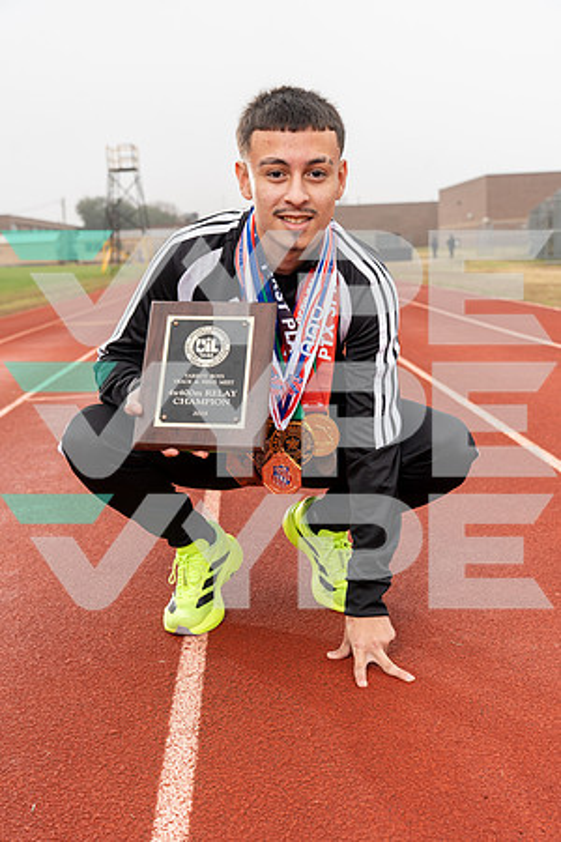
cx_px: 280
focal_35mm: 44
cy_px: 421
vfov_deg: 44.5
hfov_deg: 30.5
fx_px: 1028
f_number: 5.6
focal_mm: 44
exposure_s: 1/200
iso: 250
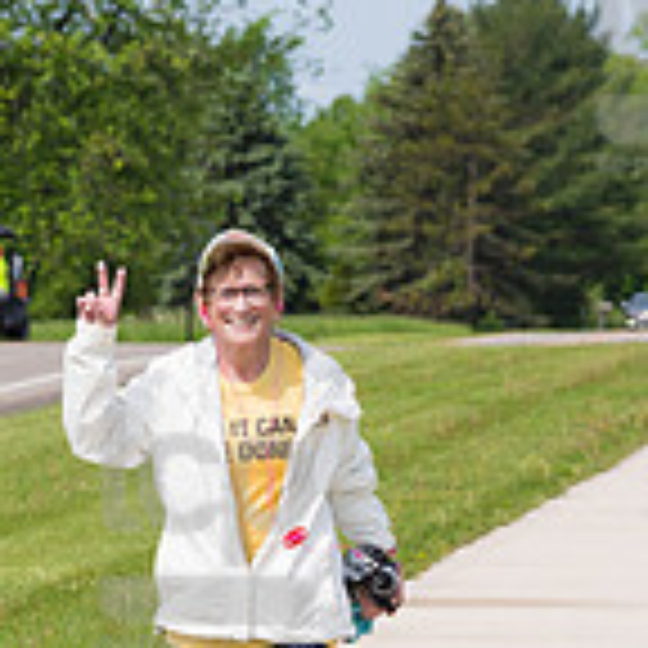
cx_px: 207
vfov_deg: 5.5
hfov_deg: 5.5
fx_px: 6756
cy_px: 531
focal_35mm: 319
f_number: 6.3
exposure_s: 1/640
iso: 200
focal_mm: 120
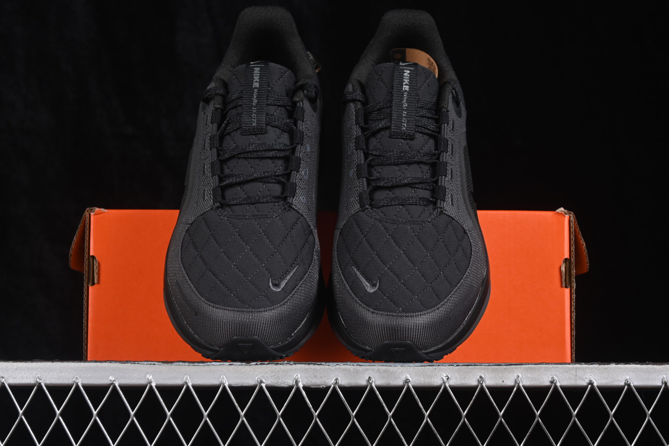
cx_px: 334
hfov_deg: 27.0
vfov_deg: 18.2
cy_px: 223
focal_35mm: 75
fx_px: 1394
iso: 160
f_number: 6.3
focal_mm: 50
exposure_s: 1/60
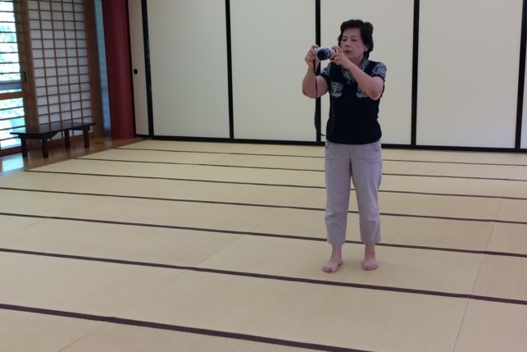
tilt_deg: -13.9
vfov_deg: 28.1
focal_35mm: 48
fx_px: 703
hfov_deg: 41.0
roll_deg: +1.1
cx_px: 302
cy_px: 192
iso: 64
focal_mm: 4.15
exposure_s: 1/30
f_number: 2.2
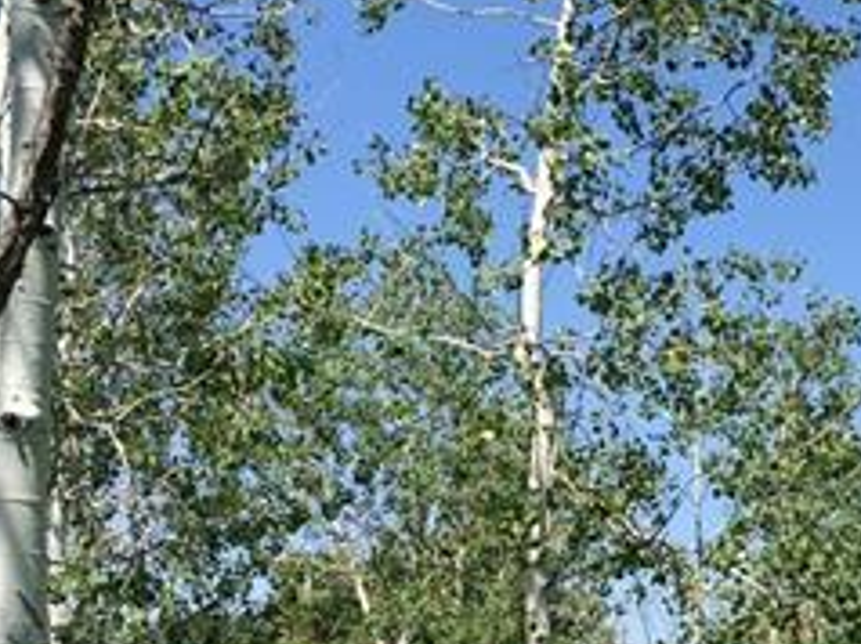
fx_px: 1938
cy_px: 525
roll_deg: -4.6
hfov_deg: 24.7
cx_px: 658
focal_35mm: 78
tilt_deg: +6.7
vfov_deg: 18.7
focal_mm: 4.15
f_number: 2.2
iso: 32
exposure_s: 1/1199
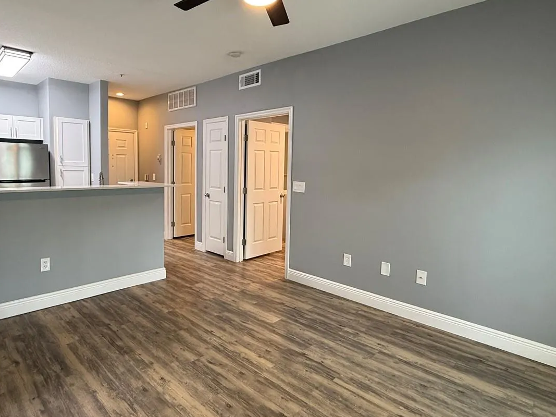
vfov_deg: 63.3
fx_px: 337
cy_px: 191
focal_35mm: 21
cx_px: 228
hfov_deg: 78.3
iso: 200
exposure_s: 1/60
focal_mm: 2.22
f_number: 2.2
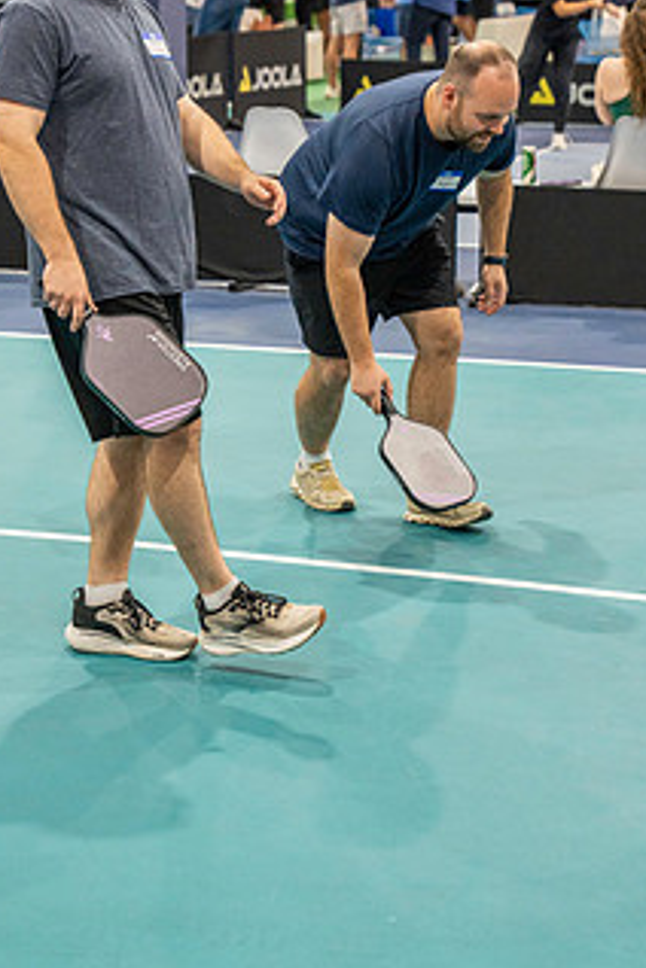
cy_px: 368
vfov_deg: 20.6
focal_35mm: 99
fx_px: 2665
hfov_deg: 13.8
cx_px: 219
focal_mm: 70
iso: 5000
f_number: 4
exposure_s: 1/400
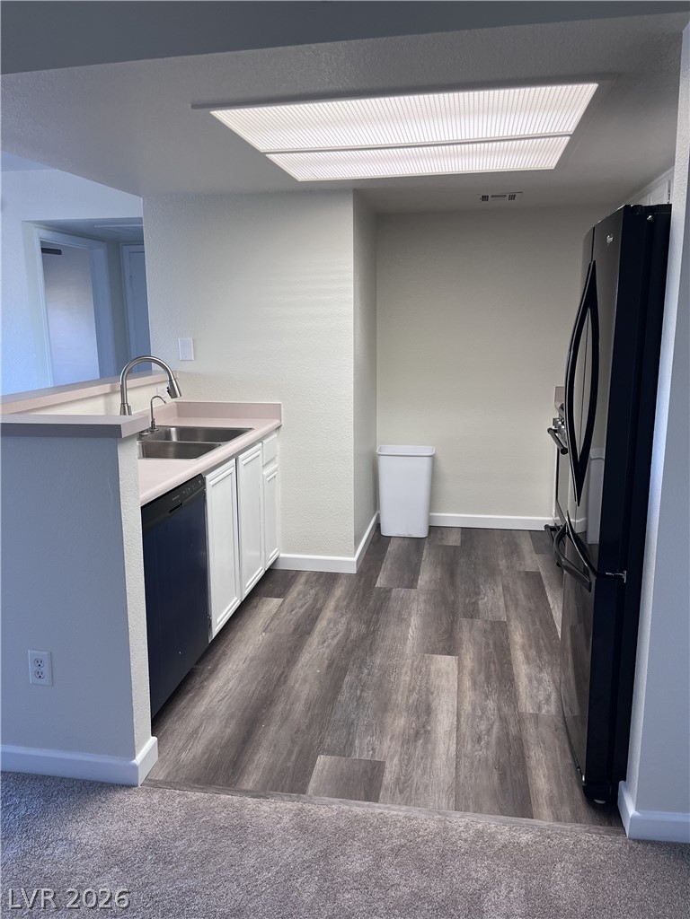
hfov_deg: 53.1
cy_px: 460
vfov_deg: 67.3
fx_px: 691
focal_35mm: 26
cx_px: 345
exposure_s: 1/60
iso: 80
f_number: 1.6
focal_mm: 5.1
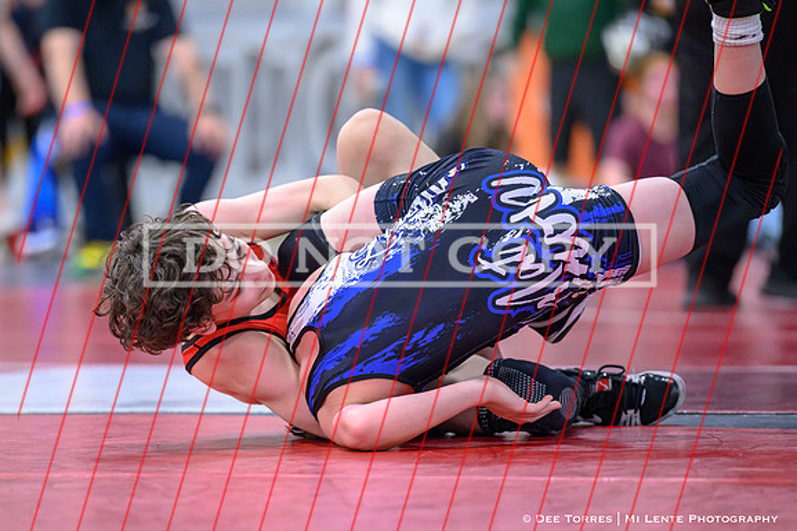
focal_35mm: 287
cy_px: 354
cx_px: 280
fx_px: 6350
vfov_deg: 4.8
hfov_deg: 7.2
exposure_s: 1/800
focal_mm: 200
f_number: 2.8
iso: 4000
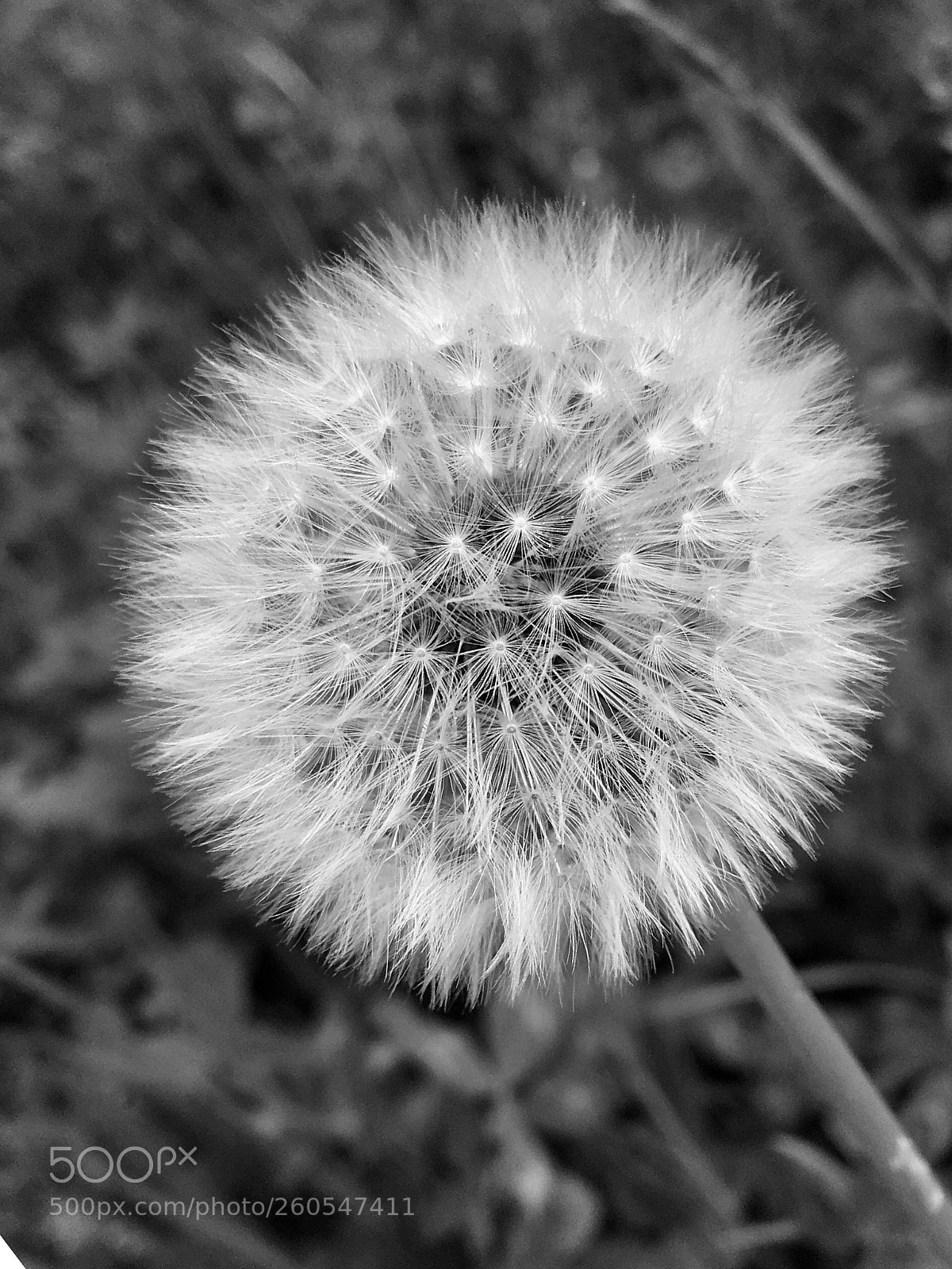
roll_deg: +2.3
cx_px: 476
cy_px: 634
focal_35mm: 29
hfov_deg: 48.2
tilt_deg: -32.6
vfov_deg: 61.7
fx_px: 1063
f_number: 2.2
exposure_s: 1/1451
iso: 25
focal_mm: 4.15
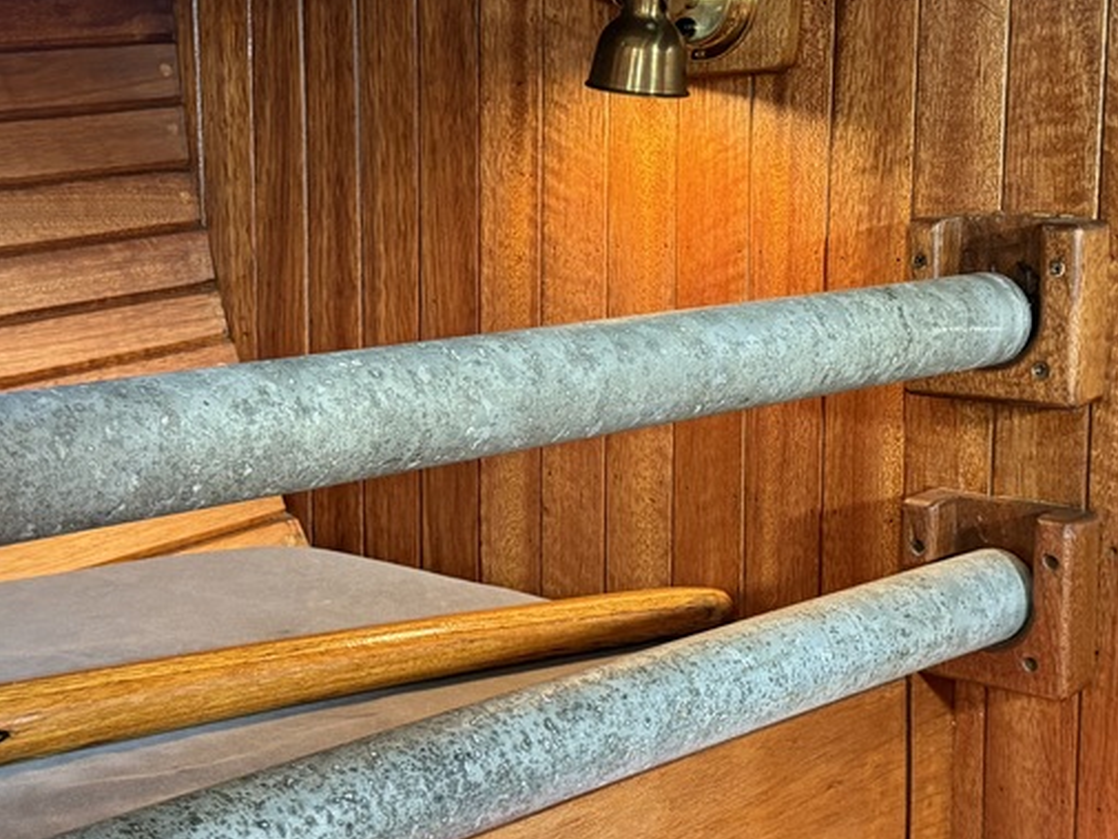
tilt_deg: -7.5
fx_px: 1841
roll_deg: +1.1
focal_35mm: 57
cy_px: 332
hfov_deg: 33.8
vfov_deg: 25.6
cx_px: 511
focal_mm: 6.76
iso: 640
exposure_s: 1/60
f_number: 1.78
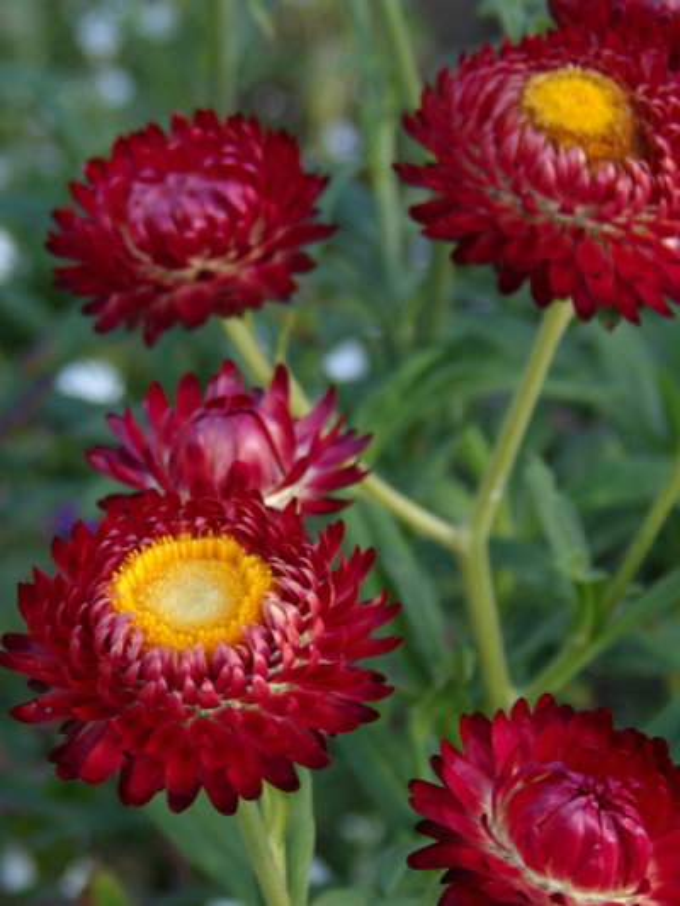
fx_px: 3875
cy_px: 453
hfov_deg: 10.0
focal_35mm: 148
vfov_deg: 13.3
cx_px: 340
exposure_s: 1/44
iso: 100
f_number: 4.8
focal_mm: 26.5
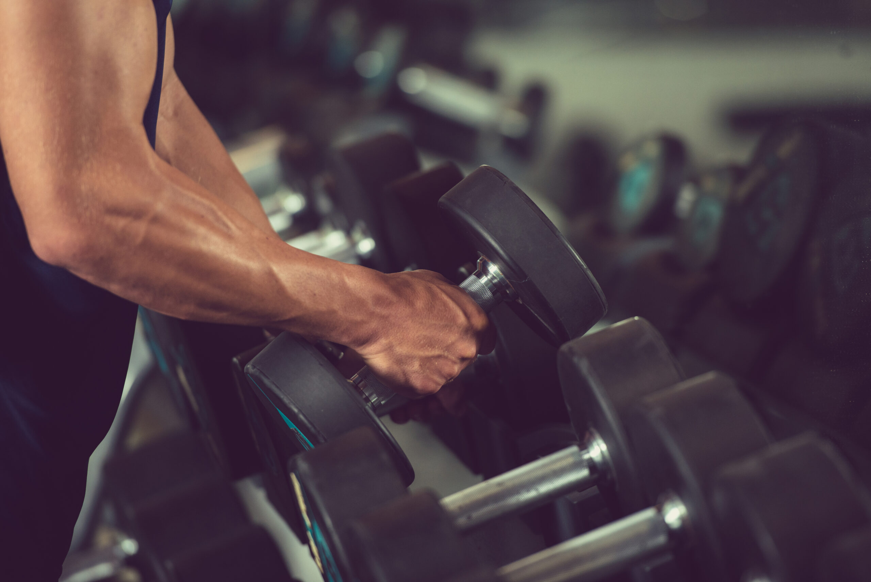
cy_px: 291
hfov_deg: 10.3
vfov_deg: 6.9
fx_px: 4841
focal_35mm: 200
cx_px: 436
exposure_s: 1/250
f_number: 3.3
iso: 800
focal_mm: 200
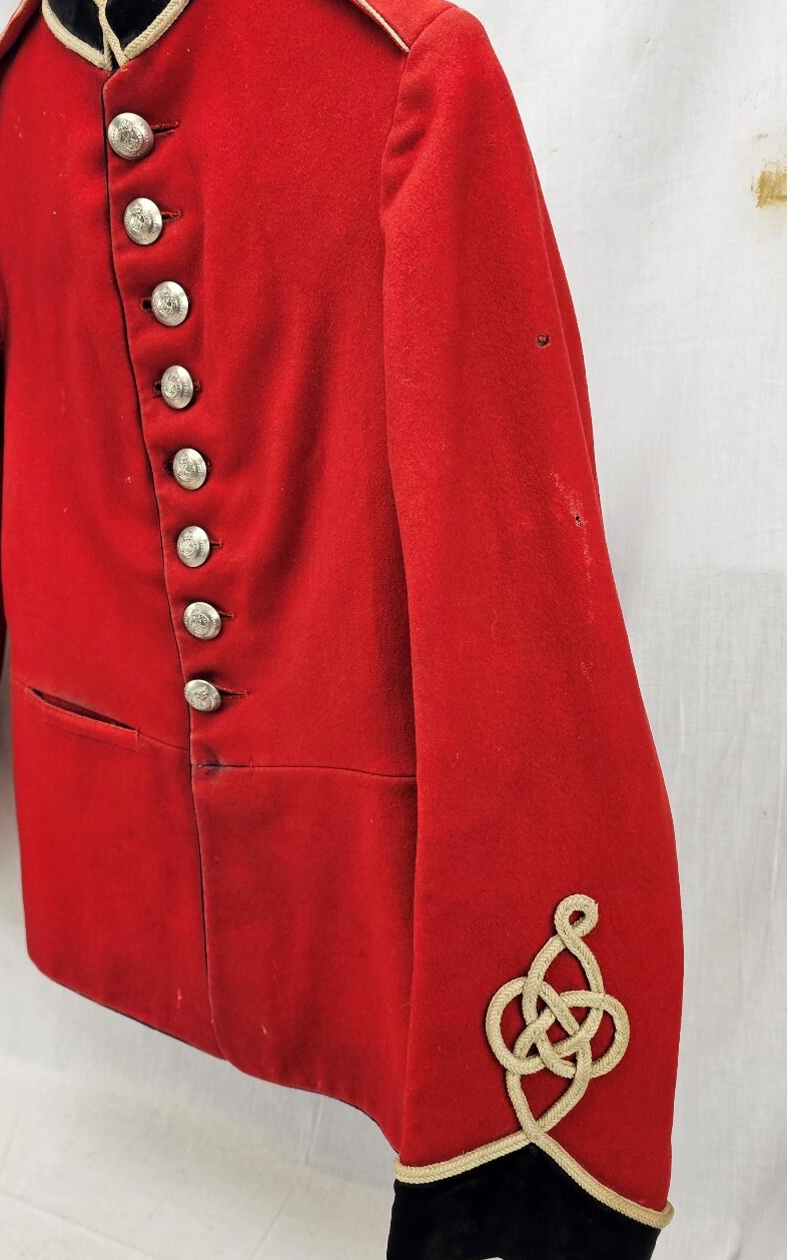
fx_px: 1064
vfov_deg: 61.1
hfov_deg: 40.6
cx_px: 383
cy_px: 555
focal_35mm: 31
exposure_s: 1/100
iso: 80
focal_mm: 6.3
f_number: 1.7
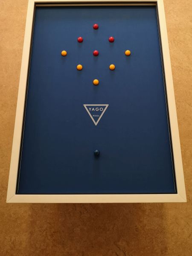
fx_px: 200
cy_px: 128
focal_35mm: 27
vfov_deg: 65.3
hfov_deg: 51.4
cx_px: 96
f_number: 1.8
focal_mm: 3.95
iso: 80
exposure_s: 1/50
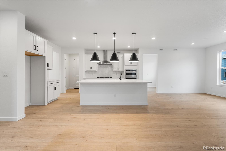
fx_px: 100
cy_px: 76
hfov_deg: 96.7
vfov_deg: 73.7
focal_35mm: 16
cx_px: 113
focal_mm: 16
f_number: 8
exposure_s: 1/20
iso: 320
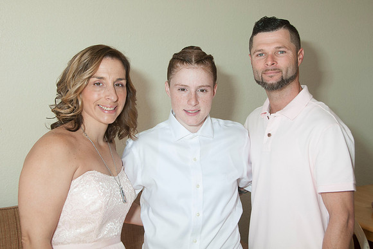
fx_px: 531
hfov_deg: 38.7
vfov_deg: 26.4
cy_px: 116
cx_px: 199
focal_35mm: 51
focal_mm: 32
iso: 400
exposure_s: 1/250
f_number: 5.6
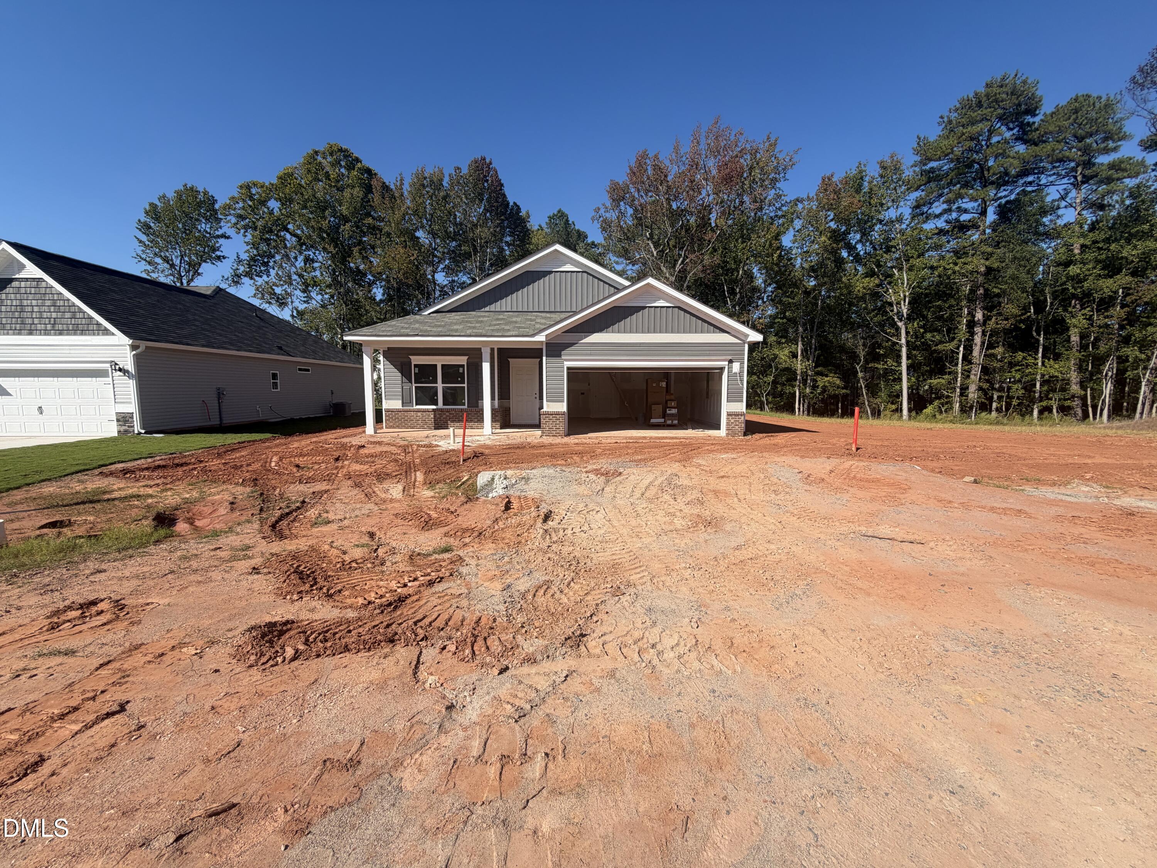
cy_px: 434
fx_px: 468
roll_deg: -0.4
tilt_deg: -5.6
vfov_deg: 85.7
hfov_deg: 102.1
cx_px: 578
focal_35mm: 14
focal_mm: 2.22
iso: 20
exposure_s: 1/820
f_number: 2.2
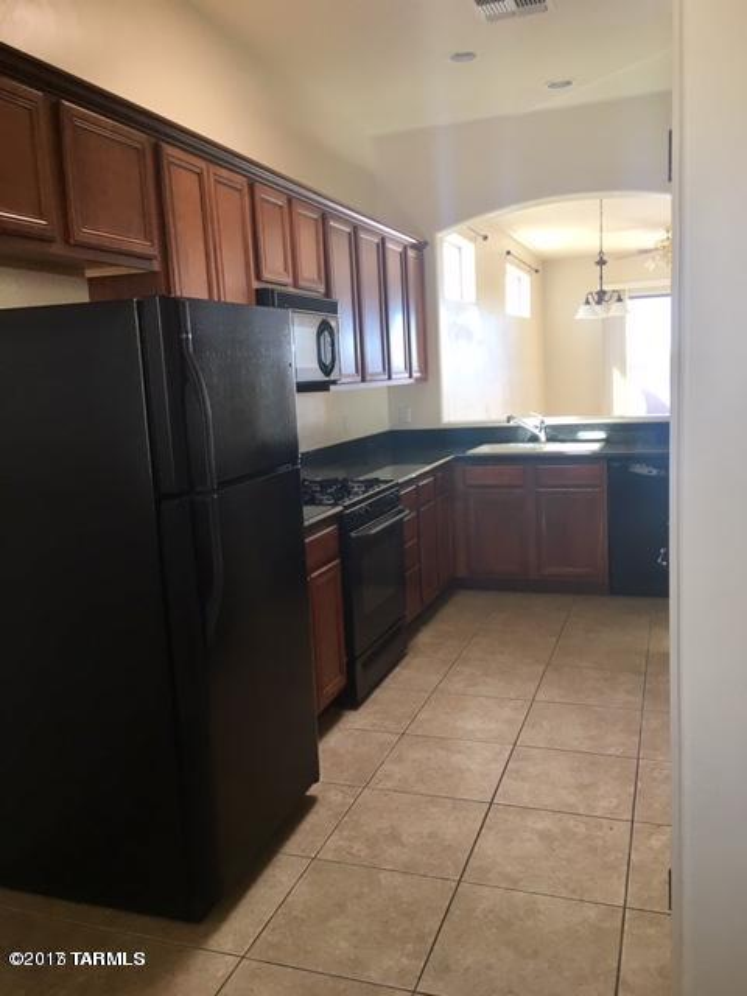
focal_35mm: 29
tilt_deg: -5.1
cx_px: 374
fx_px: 834
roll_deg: +2.9
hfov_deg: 48.2
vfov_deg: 61.7
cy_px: 498
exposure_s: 1/30
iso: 25
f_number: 2.2
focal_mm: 4.15
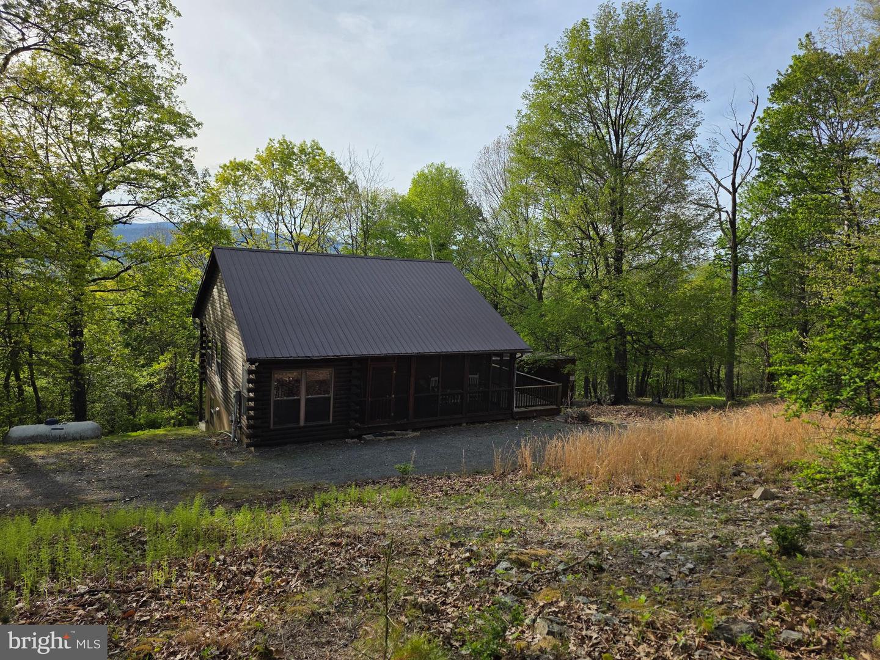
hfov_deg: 73.9
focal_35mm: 23
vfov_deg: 58.9
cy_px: 330
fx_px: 585
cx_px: 440
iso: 80
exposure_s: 1/6809
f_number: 1.7
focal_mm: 6.3
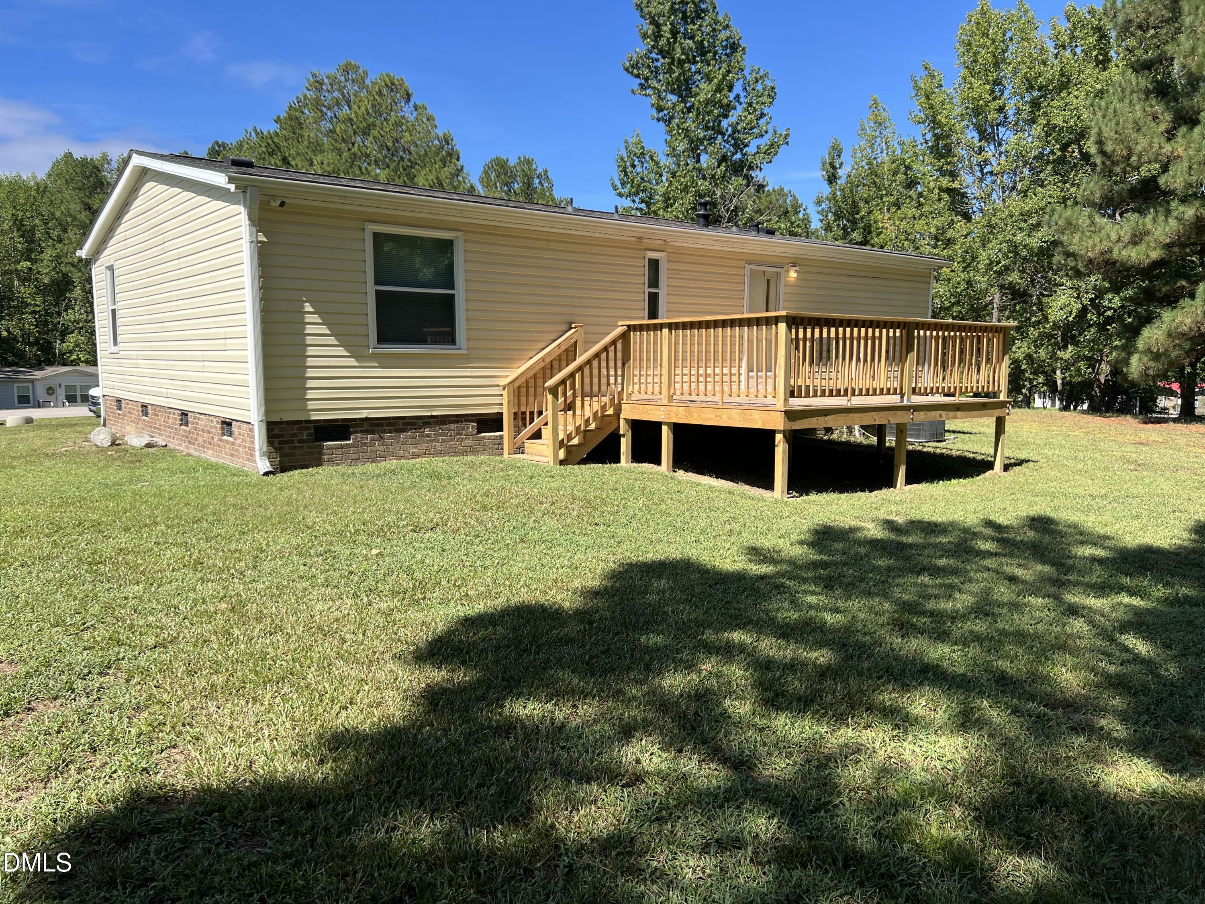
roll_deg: +0.2
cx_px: 602
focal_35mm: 26
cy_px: 452
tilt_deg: -6.3
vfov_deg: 53.1
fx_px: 905
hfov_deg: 67.3
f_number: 1.5
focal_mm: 5.7
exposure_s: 1/2353
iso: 50
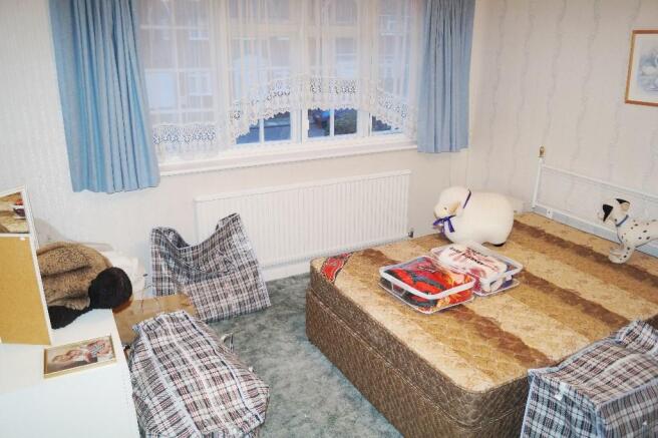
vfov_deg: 47.9
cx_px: 329
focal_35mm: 27
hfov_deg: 67.4
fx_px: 493
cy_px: 219
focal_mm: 18
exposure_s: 1/60
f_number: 4
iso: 640
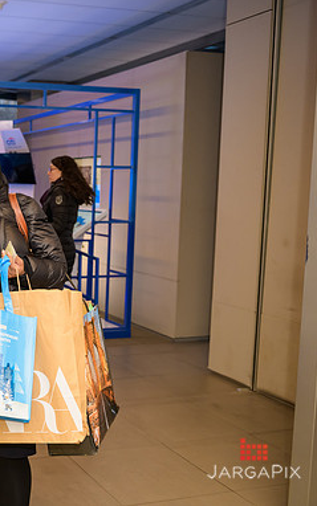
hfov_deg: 24.6
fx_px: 663
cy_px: 251
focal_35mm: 48
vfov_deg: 41.8
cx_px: -50
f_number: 3.2
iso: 800
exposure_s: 1/125
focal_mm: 31
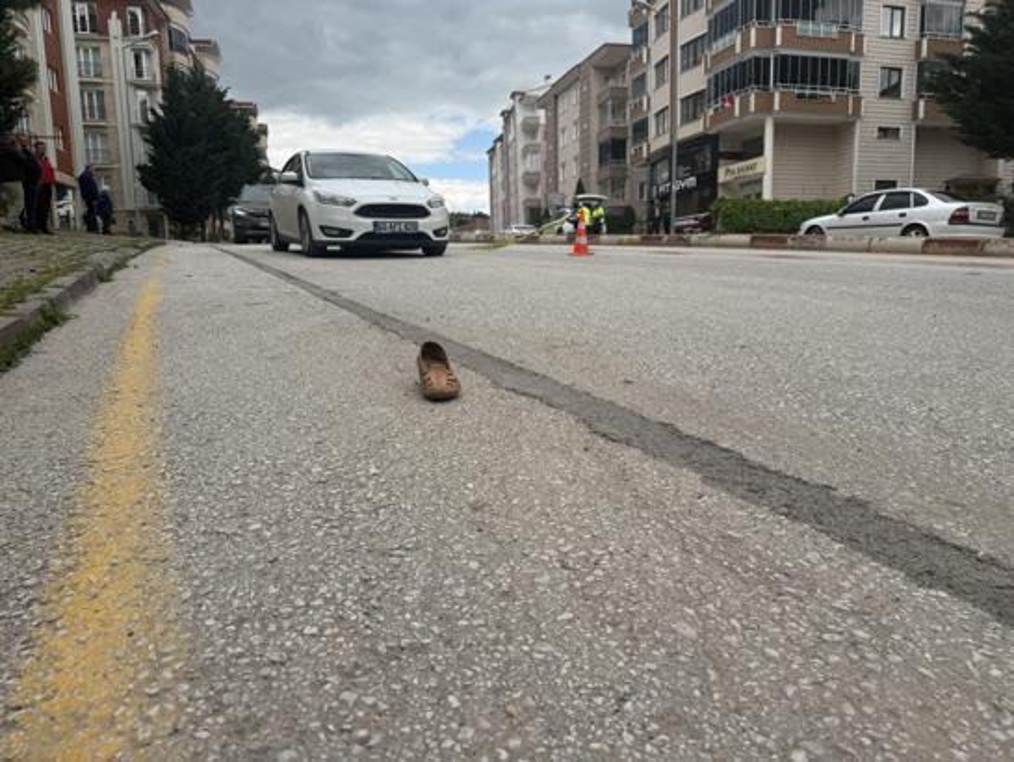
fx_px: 703
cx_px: 507
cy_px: 381
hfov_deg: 71.6
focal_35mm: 24
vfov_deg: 56.9
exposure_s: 1/3279
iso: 80
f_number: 1.78
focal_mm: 6.76
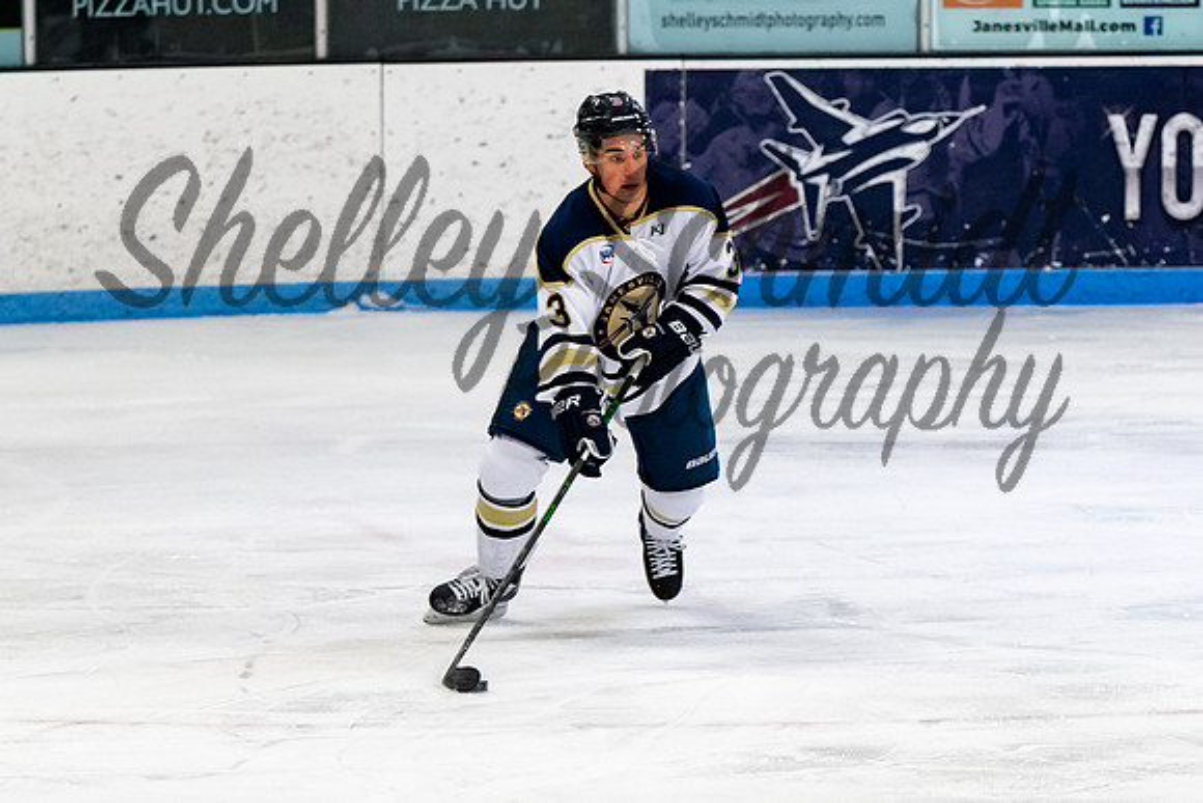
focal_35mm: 323
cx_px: 742
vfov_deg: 4.3
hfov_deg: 6.4
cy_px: 284
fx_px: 10780
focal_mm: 130
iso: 2000
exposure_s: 1/800
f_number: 3.2
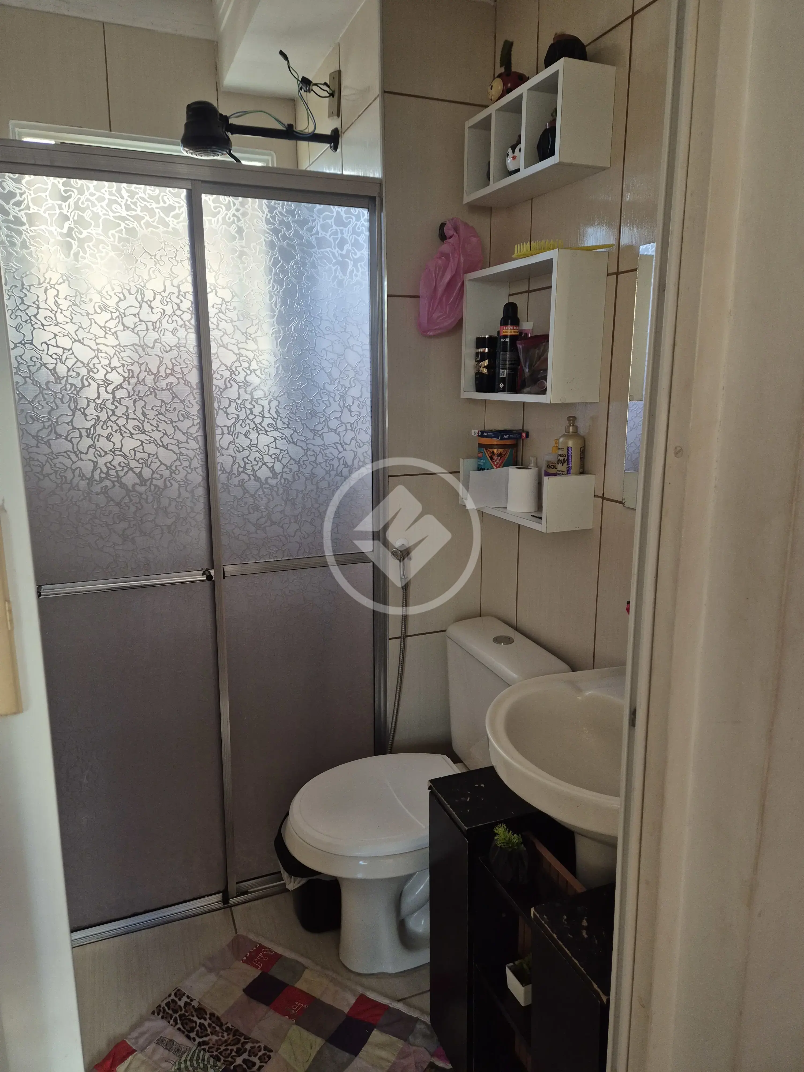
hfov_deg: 58.9
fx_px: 712
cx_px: 402
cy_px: 536
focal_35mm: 23
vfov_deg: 73.9
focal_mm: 5.4
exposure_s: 1/120
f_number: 1.8
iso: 320
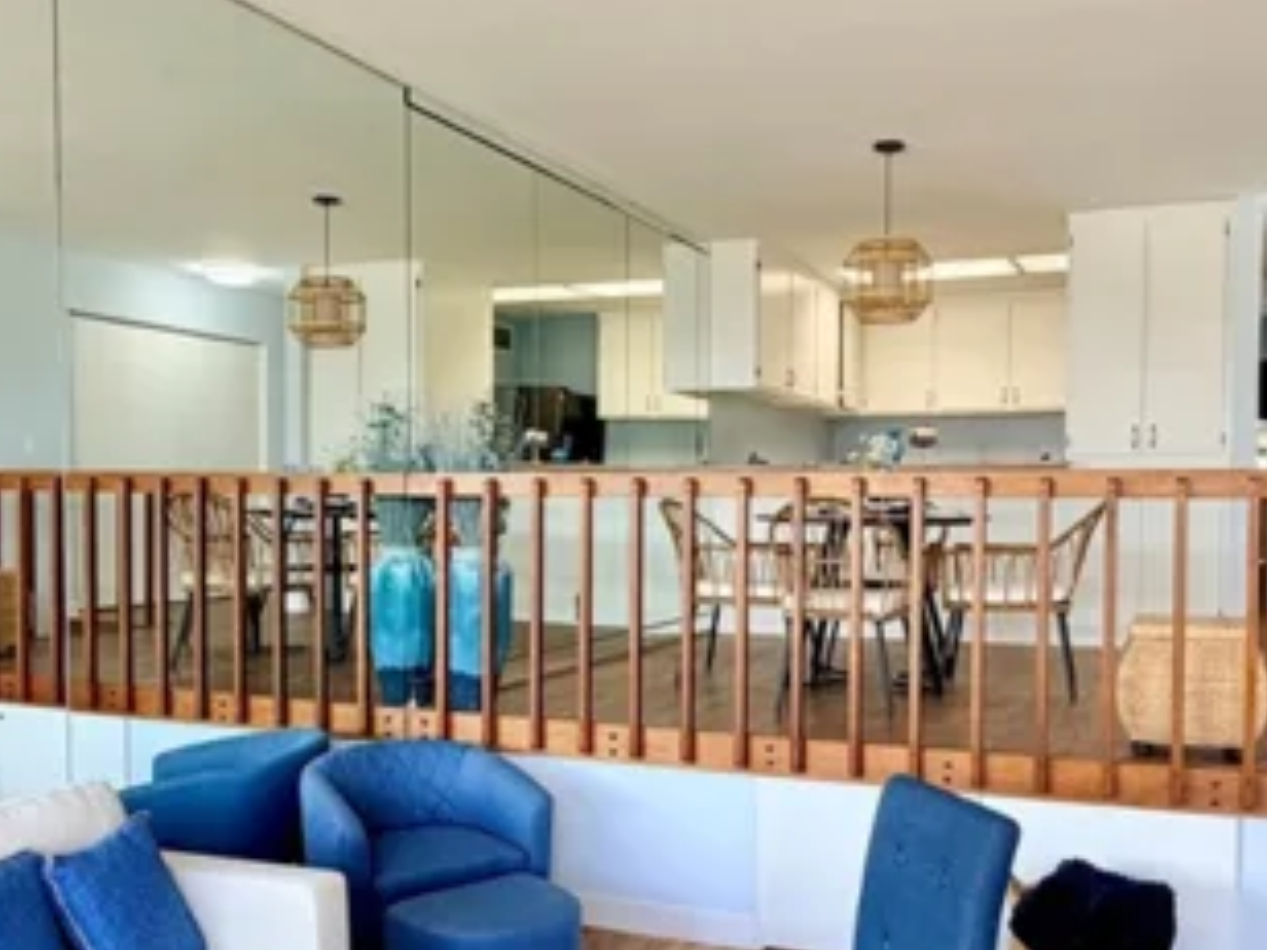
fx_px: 1244
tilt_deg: -2.5
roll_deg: +0.3
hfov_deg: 53.5
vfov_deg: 41.7
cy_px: 543
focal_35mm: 34
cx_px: 767
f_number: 2.2
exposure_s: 1/121
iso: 125
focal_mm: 2.22
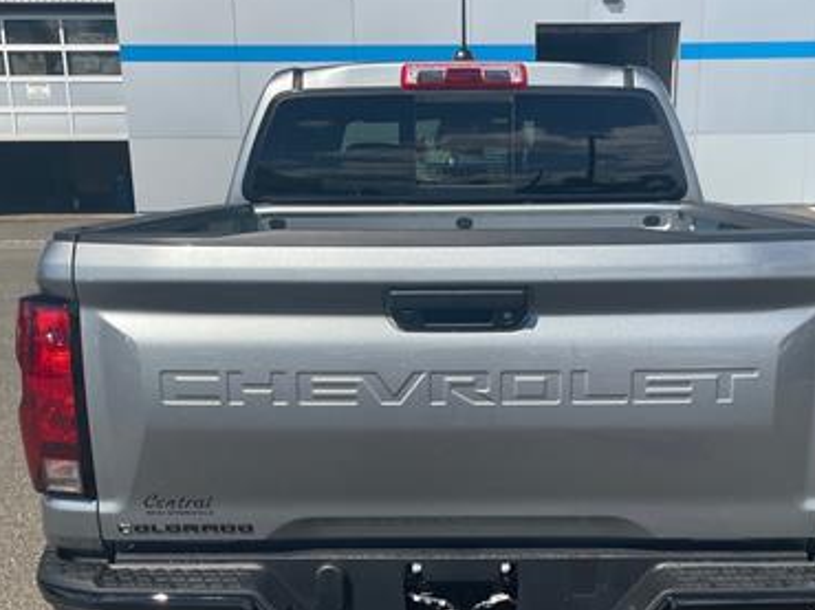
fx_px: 1059
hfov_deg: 42.0
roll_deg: -0.2
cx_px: 452
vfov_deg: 31.7
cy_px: 443
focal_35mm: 45
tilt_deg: -16.6
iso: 32
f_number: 1.6
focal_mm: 4.2
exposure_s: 1/1208
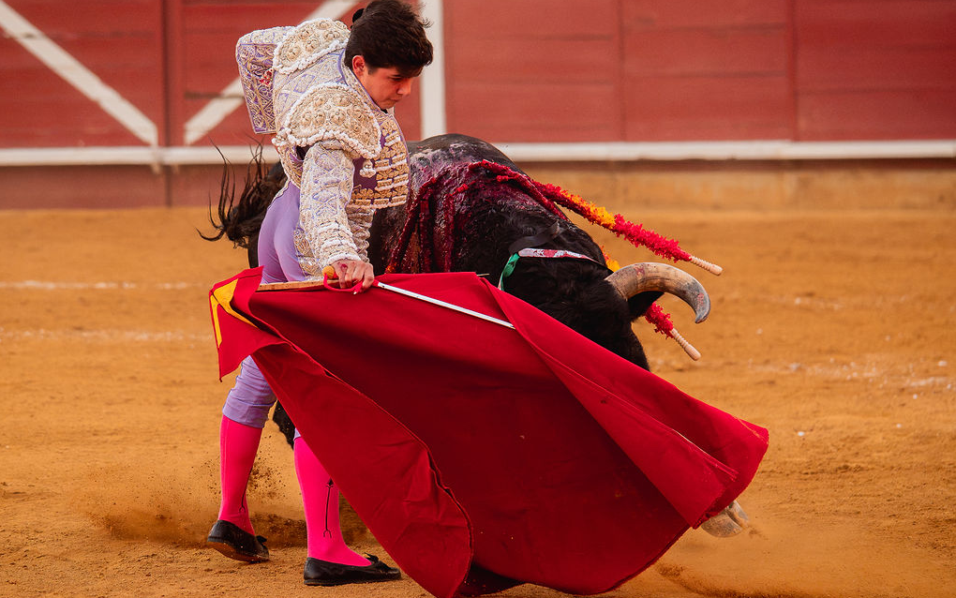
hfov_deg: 8.4
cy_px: 243
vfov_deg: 5.2
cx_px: 382
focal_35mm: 251
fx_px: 6541
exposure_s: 1/1000
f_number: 5.6
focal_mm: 204.5
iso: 5000
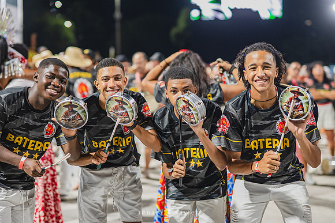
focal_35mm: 75
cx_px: 168
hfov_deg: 27.0
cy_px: 112
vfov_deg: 18.2
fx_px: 698
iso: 1600
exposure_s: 1/1000
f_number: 1.6
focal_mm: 50
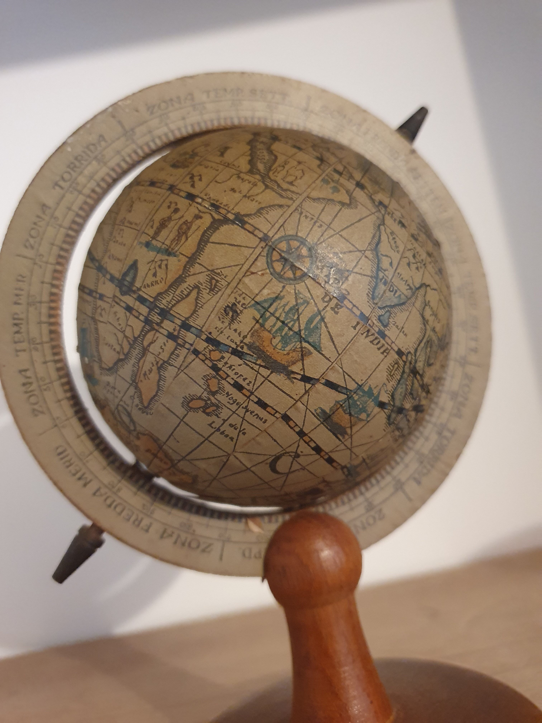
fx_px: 543
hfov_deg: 53.1
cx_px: 271
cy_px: 362
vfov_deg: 67.3
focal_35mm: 26
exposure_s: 1/50
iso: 800
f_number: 1.5
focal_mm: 4.32
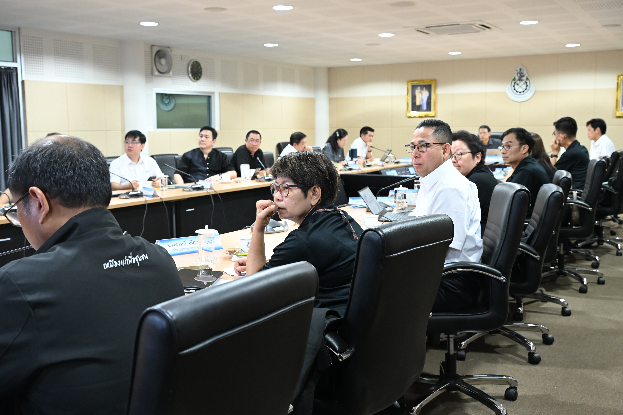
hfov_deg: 49.6
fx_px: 675
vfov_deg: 34.2
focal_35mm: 39
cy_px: 208
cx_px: 312
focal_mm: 39
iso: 3200
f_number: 5.6
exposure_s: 1/30
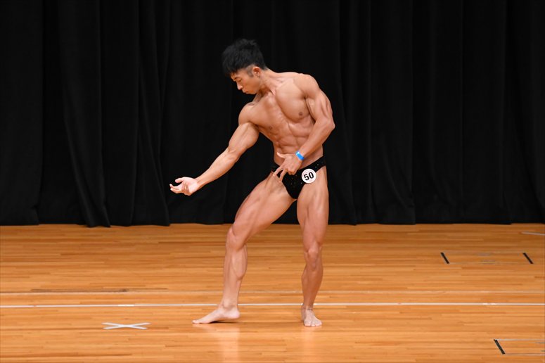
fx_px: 4313
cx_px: 272
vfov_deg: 4.8
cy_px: 182
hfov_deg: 7.2
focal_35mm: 285
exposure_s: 1/400
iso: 3200
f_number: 5.6
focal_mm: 190
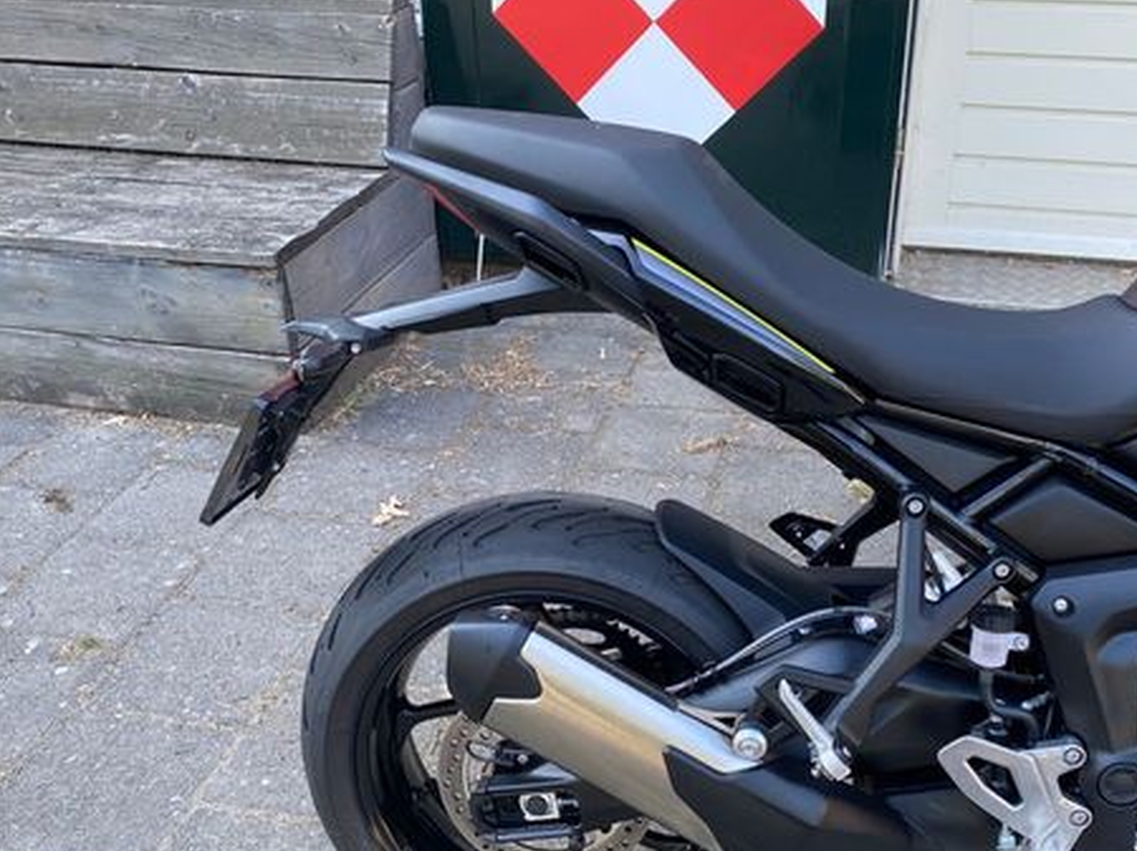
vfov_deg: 38.6
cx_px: 642
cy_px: 472
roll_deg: -2.3
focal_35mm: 37
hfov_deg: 50.0
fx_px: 1215
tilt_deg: -28.1
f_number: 1.8
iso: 50
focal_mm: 4.25
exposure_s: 1/122
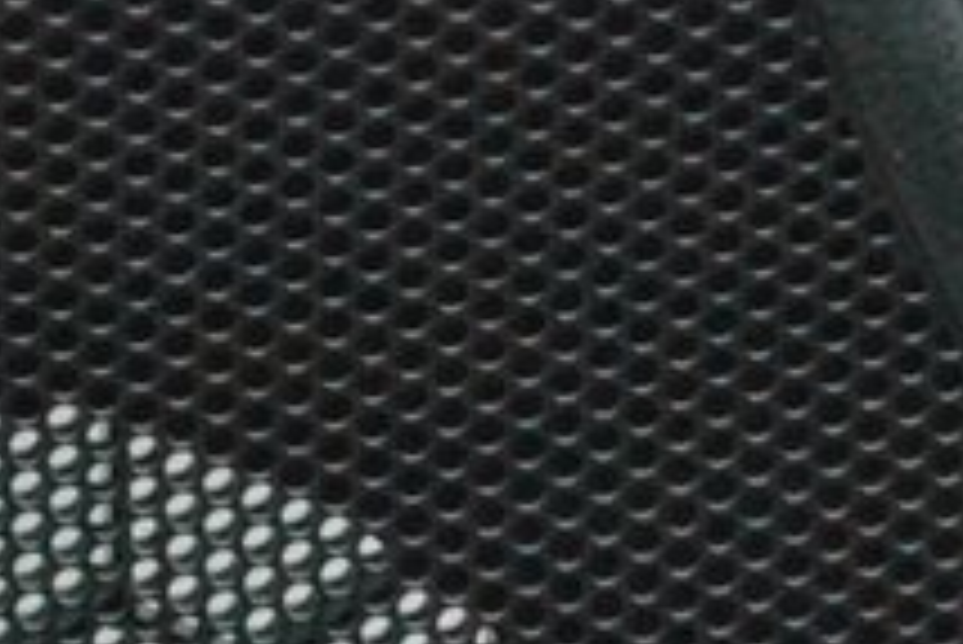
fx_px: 6156
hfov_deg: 8.6
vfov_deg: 5.8
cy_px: 1286
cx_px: -828
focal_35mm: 230
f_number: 9
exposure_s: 1/160
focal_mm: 32
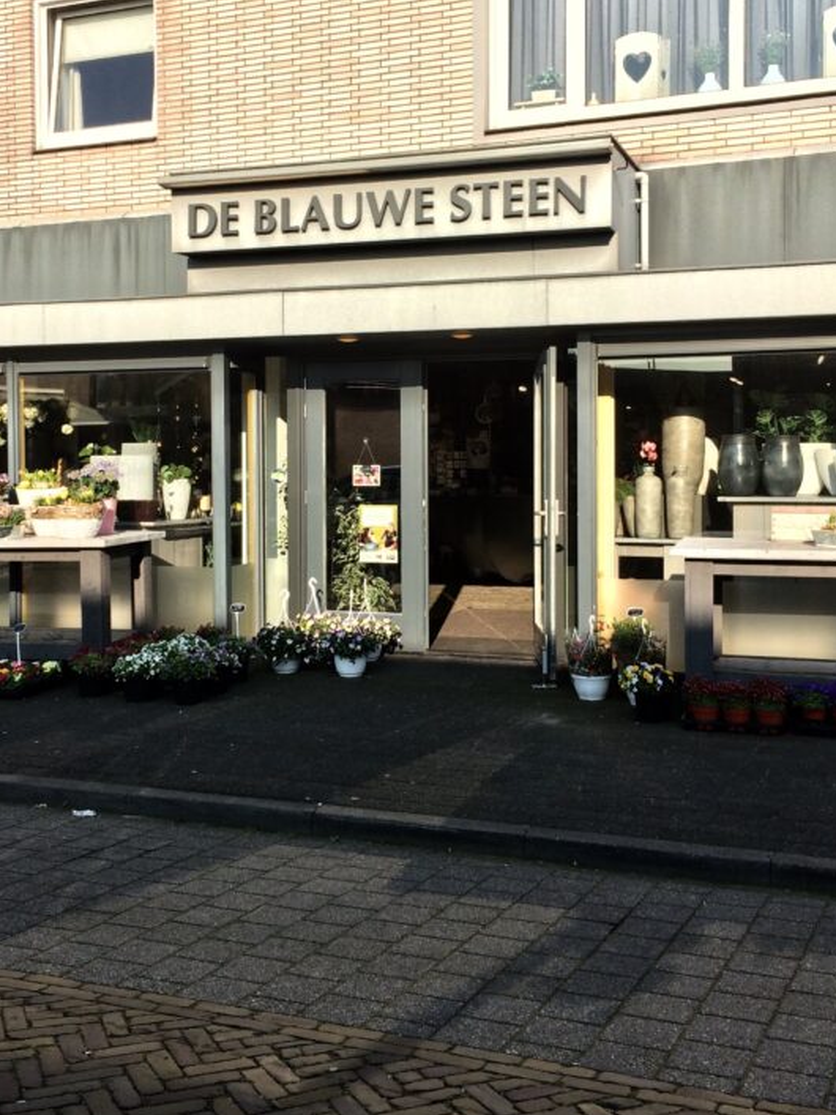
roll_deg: -0.6
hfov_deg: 34.3
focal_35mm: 42
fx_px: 1353
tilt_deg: +2.4
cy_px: 478
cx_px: 366
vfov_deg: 44.7
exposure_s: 1/912
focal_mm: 4.15
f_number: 2.2
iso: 32
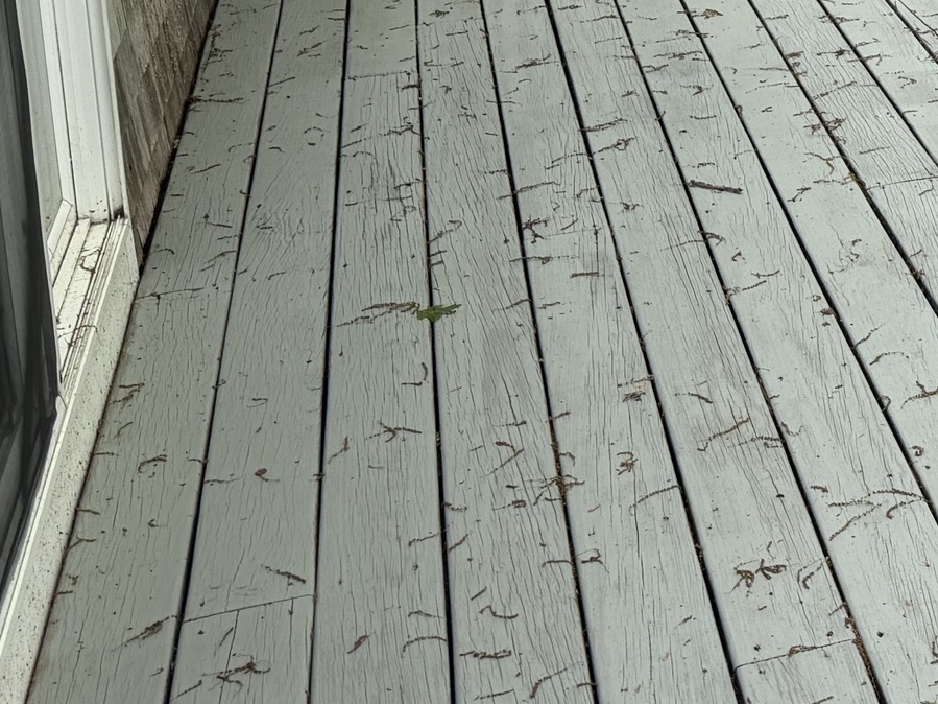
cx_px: 1537
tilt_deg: -9.9
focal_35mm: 82
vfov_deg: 16.8
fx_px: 2222
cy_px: -253
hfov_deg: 19.6
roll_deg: -0.3
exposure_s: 1/849
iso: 80
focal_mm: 6.76
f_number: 1.78
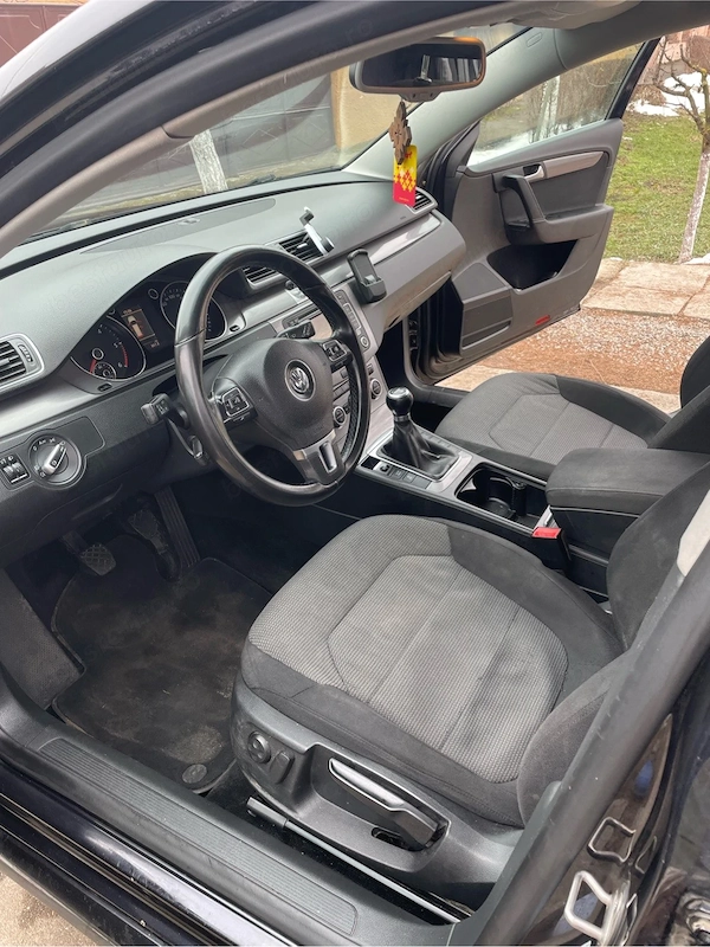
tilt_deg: -30.6
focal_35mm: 26
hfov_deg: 53.1
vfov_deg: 67.3
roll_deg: +3.0
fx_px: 711
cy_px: 474
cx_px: 355
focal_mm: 4.2
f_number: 1.6
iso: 64
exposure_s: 1/121
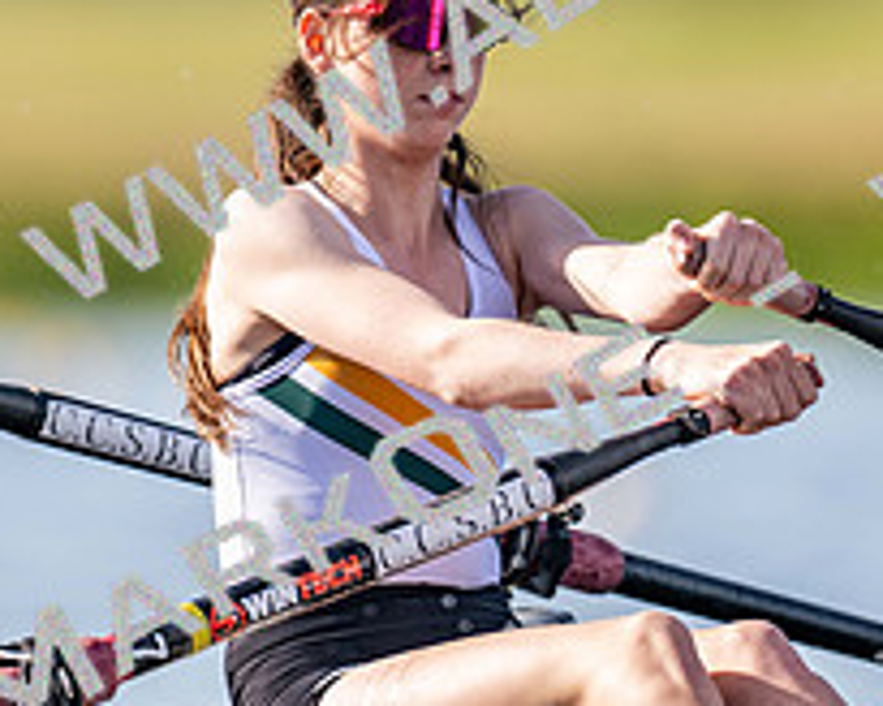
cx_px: 556
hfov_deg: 1.2
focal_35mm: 1590
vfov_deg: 1.0
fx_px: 41552
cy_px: 312
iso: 320
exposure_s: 1/2500
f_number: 4
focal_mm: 600
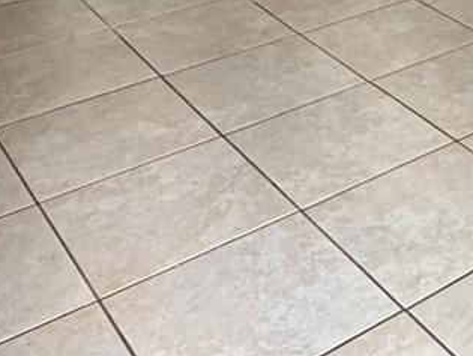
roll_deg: -0.6
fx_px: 971
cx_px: 607
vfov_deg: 18.8
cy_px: -146
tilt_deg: -15.9
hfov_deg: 24.2
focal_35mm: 71
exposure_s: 1/99
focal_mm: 2.22
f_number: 2.2
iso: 320
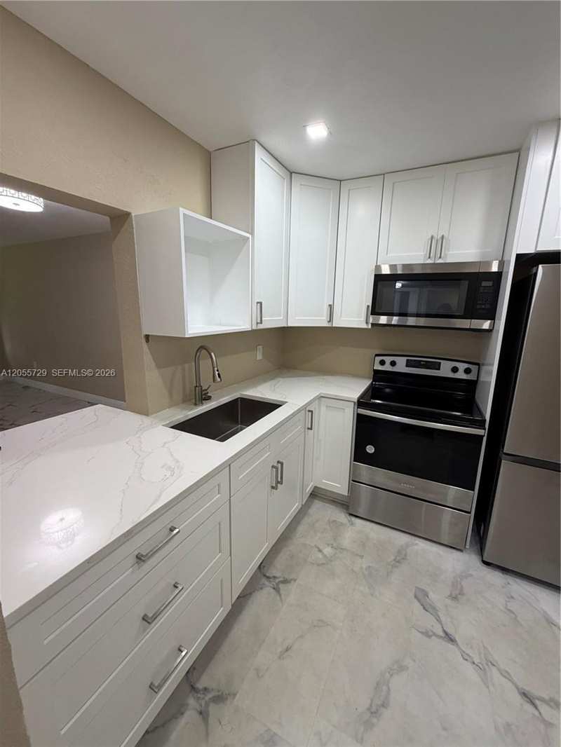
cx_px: 280
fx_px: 302
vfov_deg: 102.1
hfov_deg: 85.7
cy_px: 374
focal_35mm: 14
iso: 250
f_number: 2.2
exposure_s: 1/120
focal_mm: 2.22
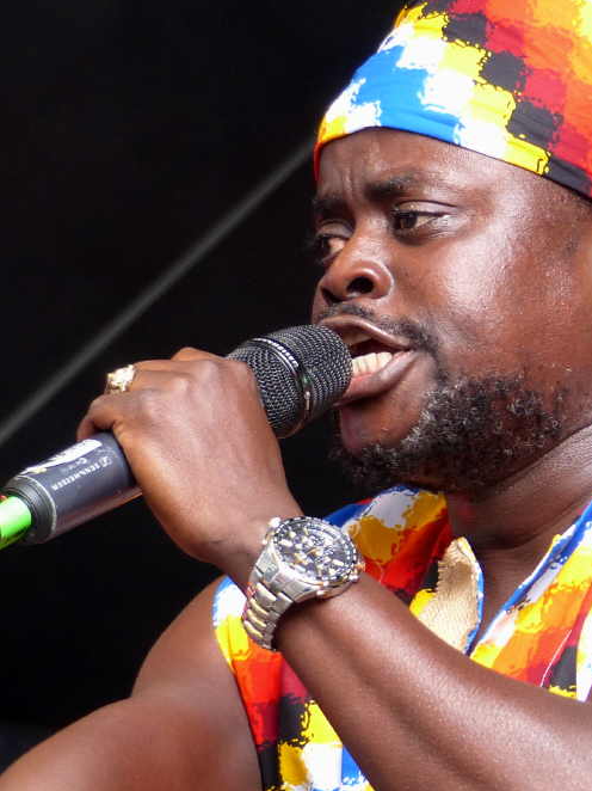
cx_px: 388
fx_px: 6138
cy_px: 348
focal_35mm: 269
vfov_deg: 7.4
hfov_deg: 5.5
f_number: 2.8
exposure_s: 1/80
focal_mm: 32
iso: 160
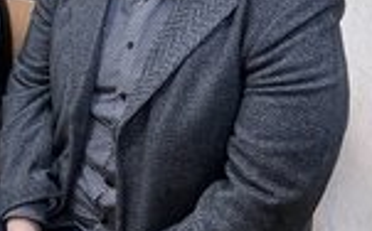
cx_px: -108
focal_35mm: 73
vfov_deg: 16.9
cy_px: -57
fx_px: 739
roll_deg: -0.2
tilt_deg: -9.3
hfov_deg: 24.7
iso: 200
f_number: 1.6
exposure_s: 1/50
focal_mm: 4.2
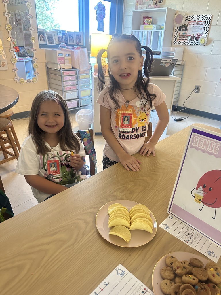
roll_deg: -3.3
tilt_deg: -25.9
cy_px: 148
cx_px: 110
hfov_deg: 56.8
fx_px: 204
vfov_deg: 71.6
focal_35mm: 24
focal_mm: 6.86
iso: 640
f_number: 1.78
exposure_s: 1/40
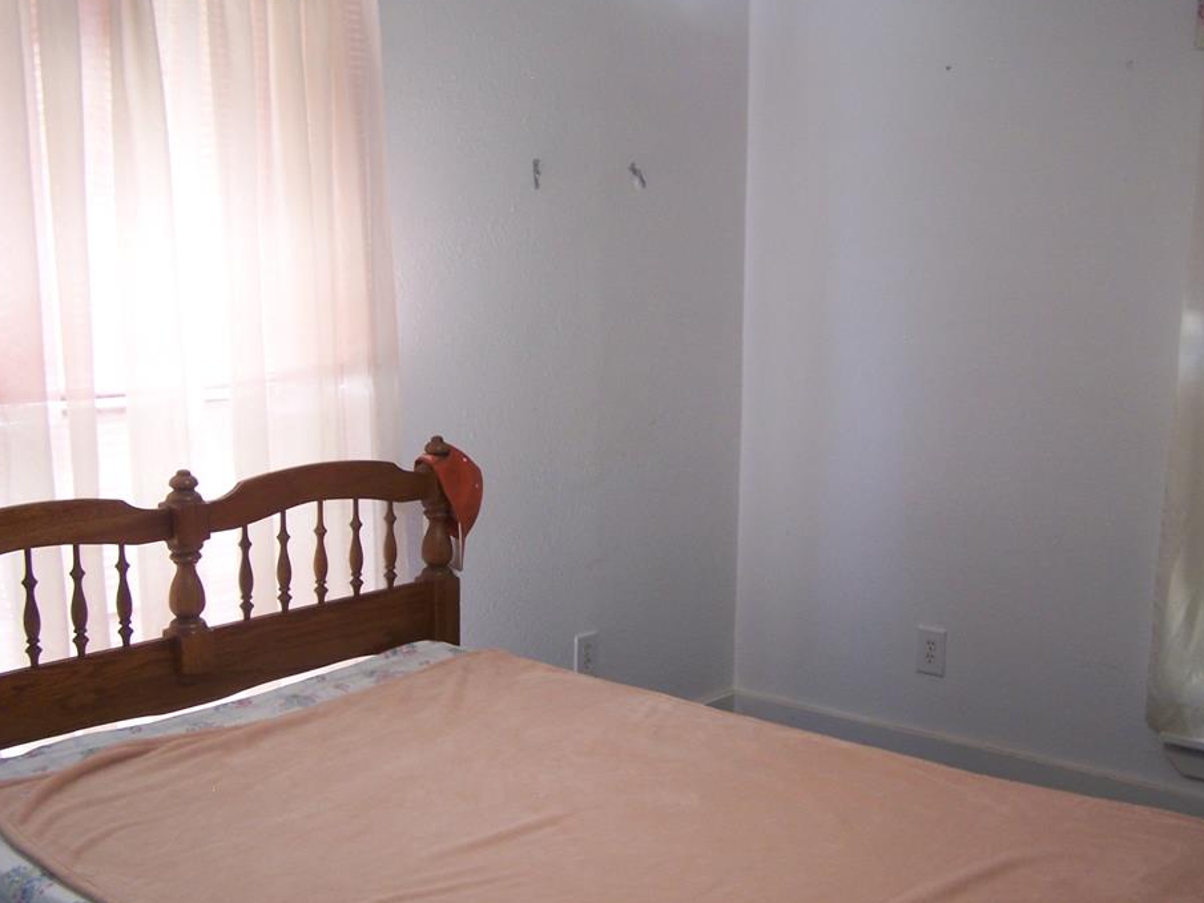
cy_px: 472
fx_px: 1496
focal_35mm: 43
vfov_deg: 33.6
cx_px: 669
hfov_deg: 43.8
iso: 140
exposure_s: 1/8
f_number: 2.8
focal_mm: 6.3
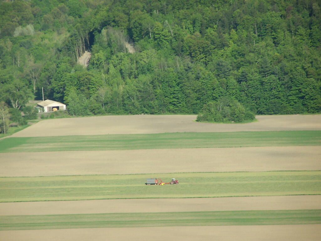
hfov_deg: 5.2
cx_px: 160
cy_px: 120
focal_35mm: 380
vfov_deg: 3.9
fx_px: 3524
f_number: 3.7
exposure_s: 1/400
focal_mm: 63
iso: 100
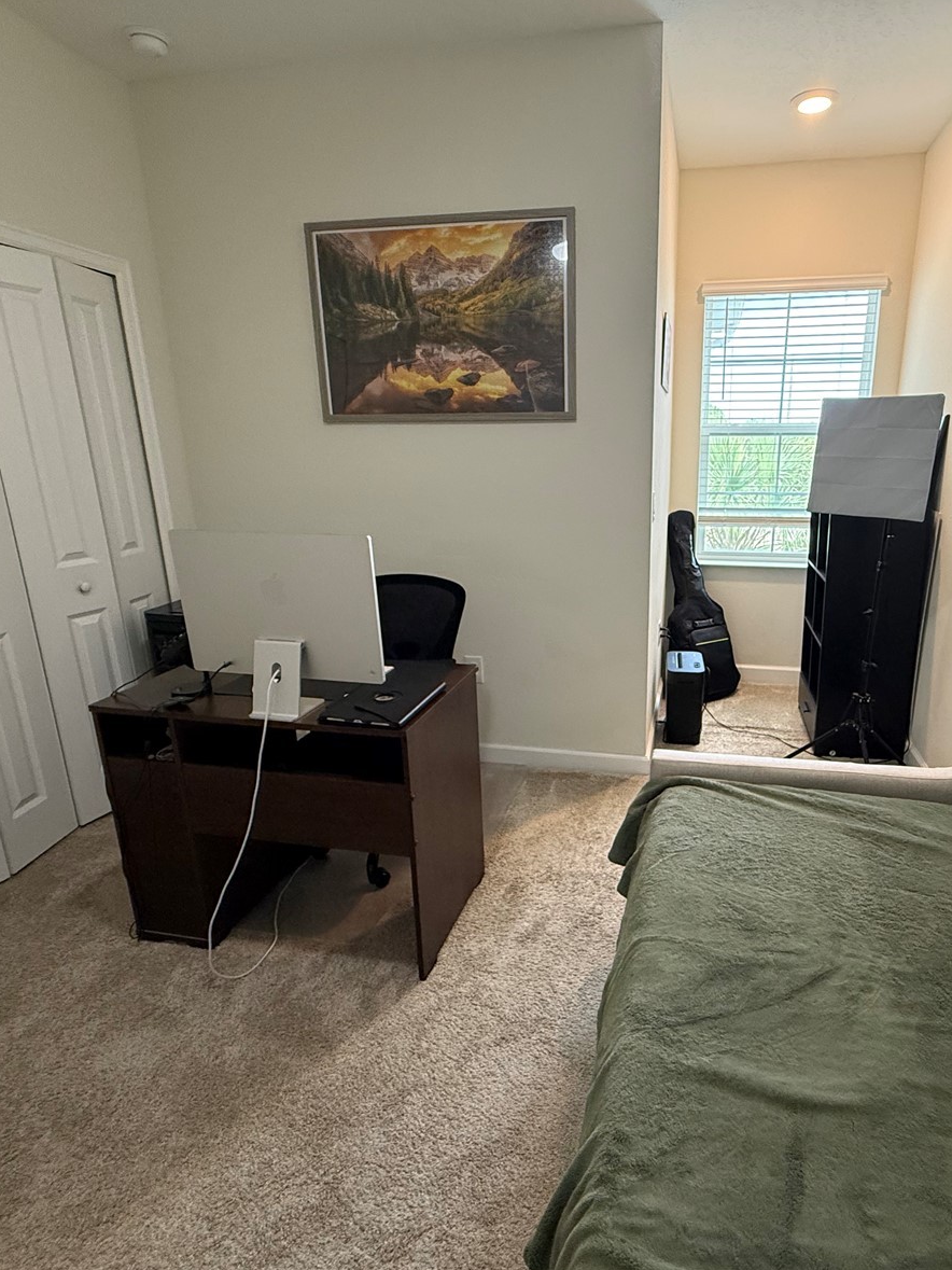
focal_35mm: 19
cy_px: 636
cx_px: 591
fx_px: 697
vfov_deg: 84.7
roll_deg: -0.1
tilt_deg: -14.8
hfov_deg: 67.7
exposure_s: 1/60
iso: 400
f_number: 2.2
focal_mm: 2.22
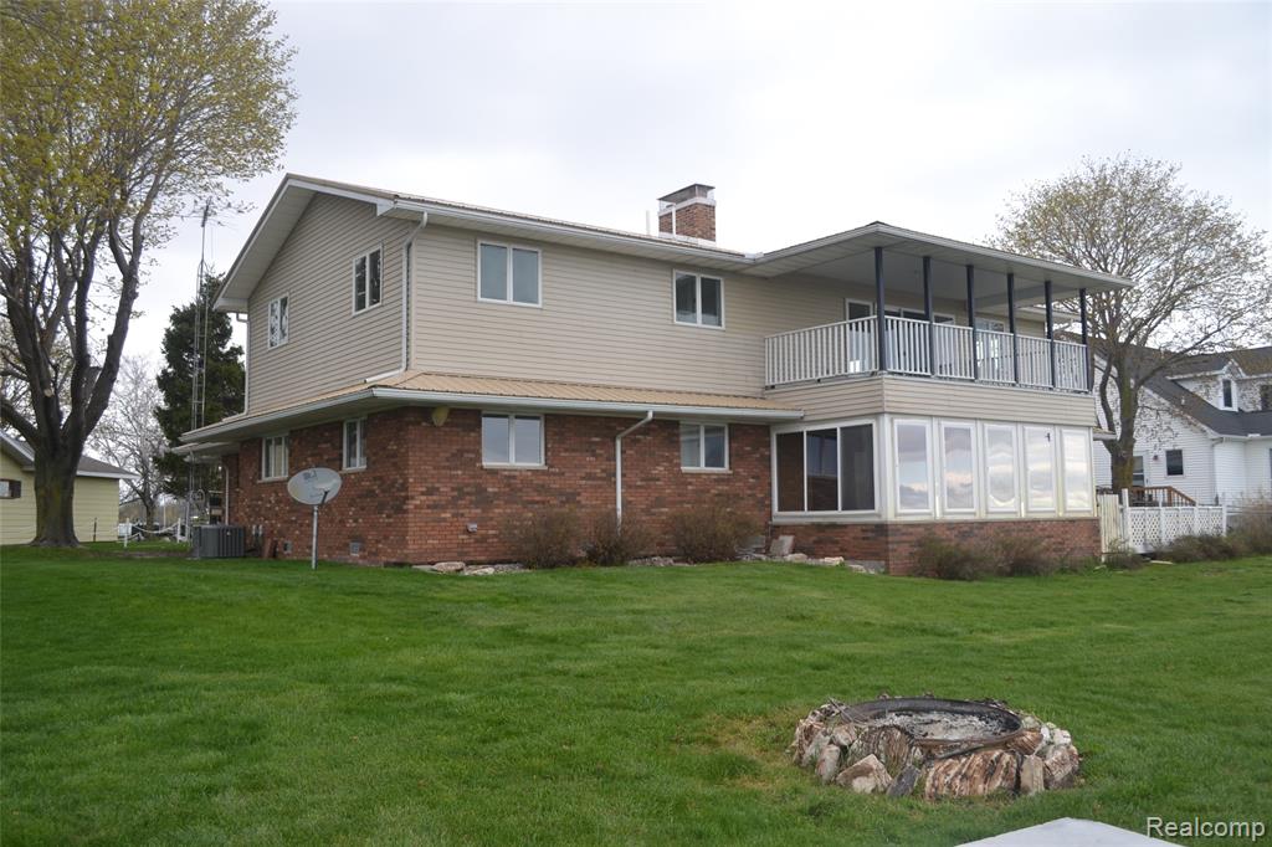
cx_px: 636
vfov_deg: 43.6
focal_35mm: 30
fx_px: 1060
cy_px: 424
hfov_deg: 61.9
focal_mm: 20
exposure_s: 1/200
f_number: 5
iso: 100
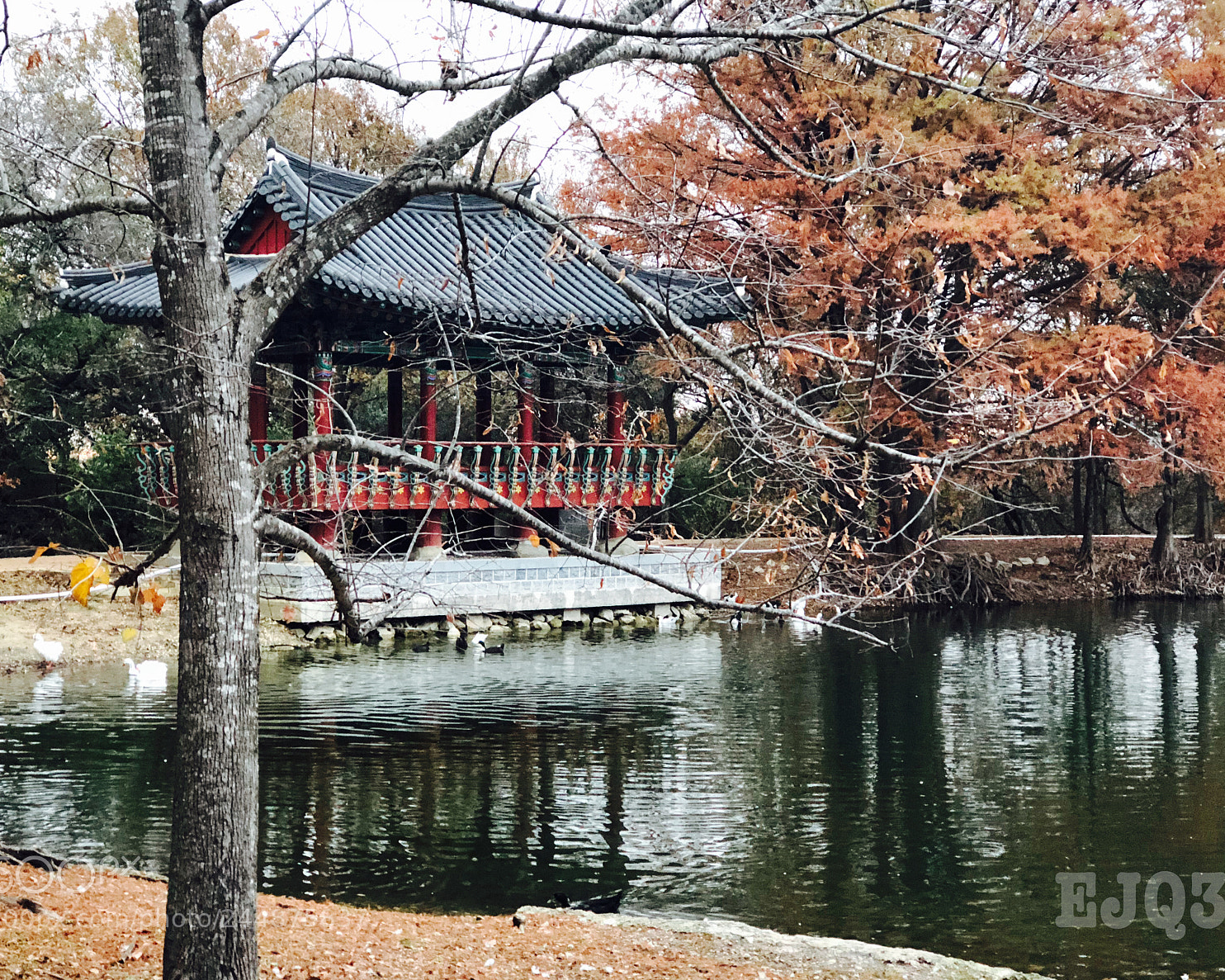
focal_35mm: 60
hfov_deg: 31.5
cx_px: 596
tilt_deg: -2.1
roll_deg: -0.4
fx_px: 2175
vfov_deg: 25.4
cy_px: 488
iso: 800
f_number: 2.8
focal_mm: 6.6
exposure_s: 1/60
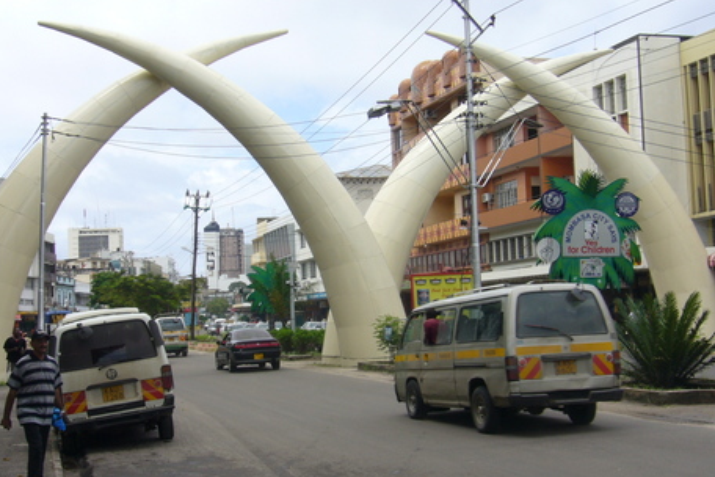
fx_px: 1053
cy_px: 238
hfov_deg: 37.5
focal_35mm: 53
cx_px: 352
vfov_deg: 25.5
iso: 80
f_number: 6.7
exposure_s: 1/200
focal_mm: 8.3
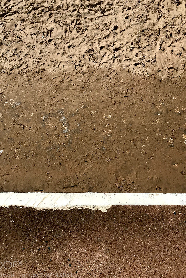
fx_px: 240
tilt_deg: -74.0
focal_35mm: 31
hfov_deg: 42.3
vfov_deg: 60.3
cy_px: 141
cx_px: 87
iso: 25
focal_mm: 3.99
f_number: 1.8
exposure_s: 1/6849
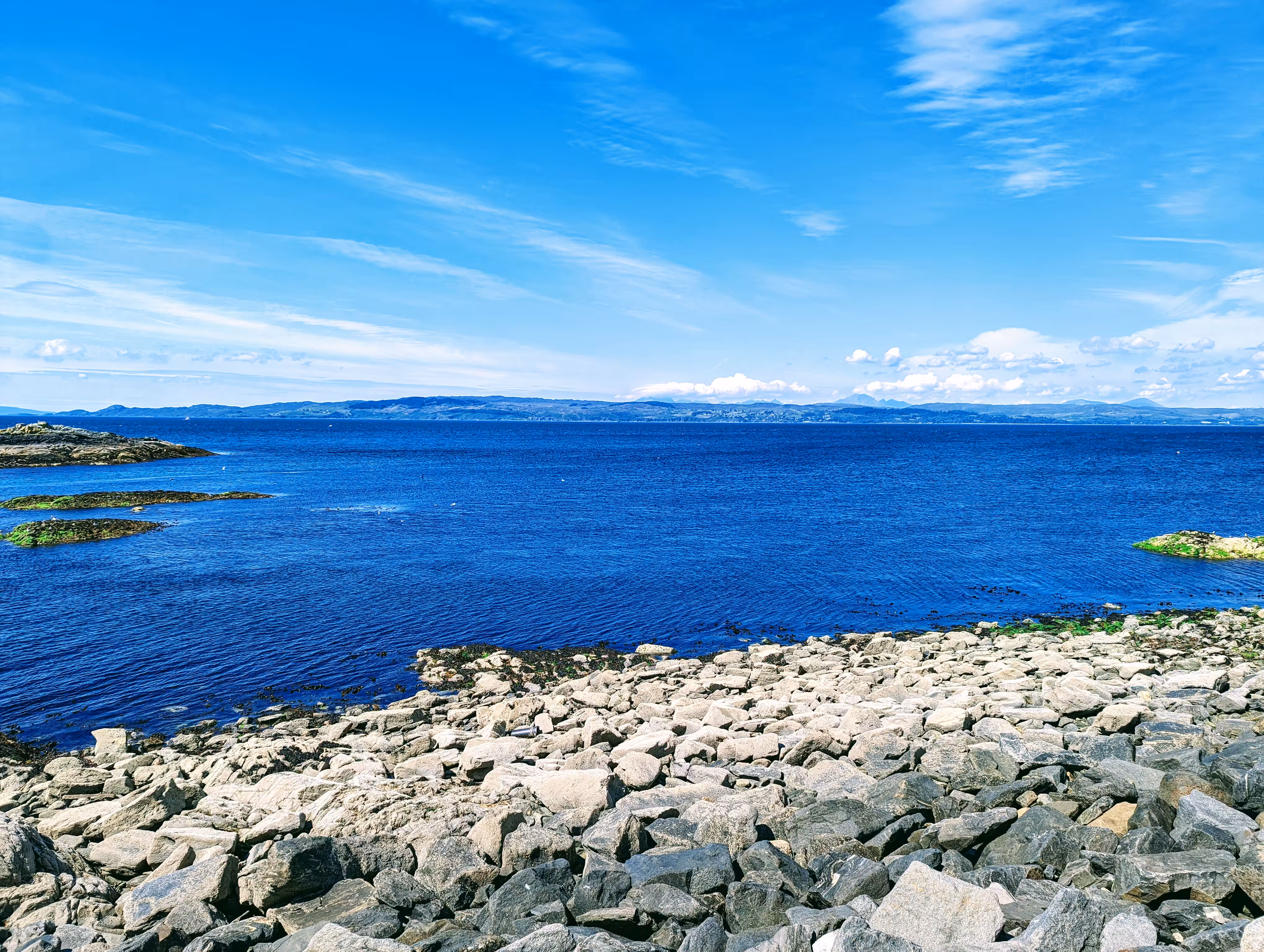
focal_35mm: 24
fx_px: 878
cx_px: 632
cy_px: 476
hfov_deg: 71.5
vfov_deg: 56.9
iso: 44
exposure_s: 1/1639
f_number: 1.85
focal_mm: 6.81
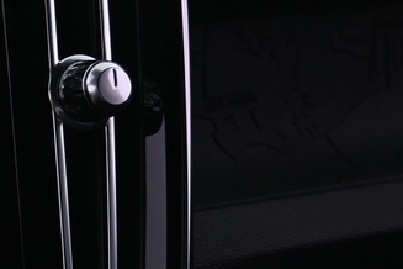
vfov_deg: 11.5
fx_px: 1332
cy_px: 86
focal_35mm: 119
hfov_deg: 14.8
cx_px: -345
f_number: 3.5
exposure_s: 1/25
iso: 500
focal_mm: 16
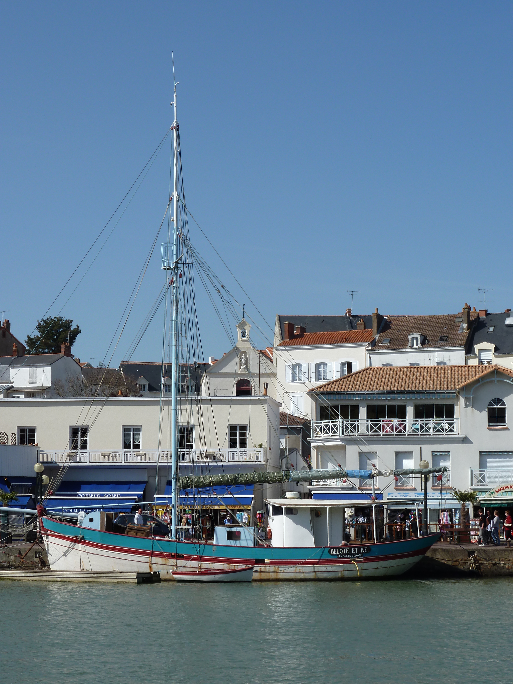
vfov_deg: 25.0
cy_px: 342
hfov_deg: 18.9
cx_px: 256
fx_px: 1541
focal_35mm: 78
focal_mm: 12.8
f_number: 5.6
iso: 80
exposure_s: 1/500
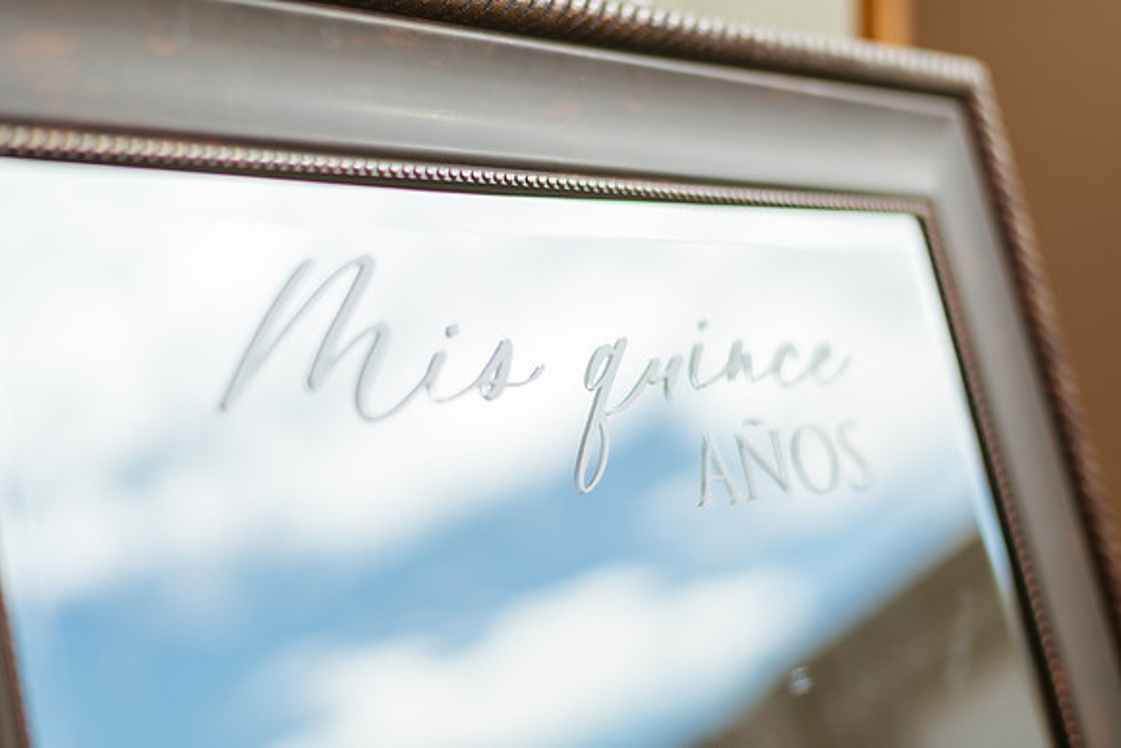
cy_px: 374
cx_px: 560
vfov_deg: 23.4
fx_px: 1806
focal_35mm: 58
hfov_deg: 34.5
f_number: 1.4
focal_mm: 58
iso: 50
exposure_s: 1/8000
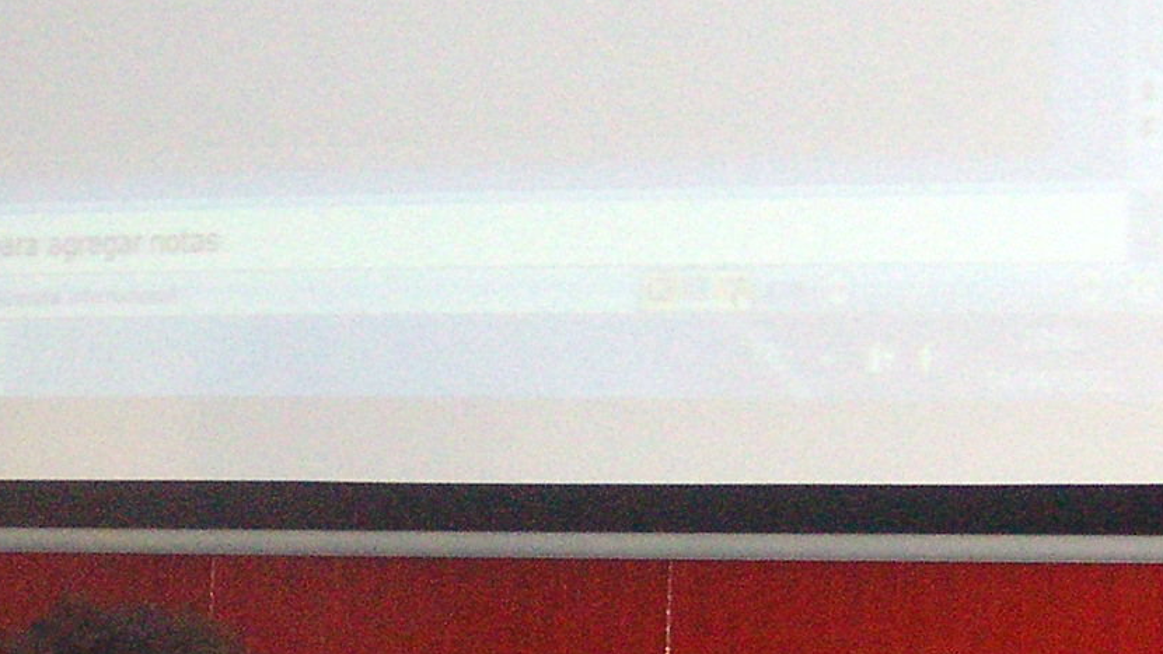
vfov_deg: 7.7
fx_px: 4873
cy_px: 423
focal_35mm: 158
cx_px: 163
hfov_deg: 13.5
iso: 160
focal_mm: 7.8
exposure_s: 1/45
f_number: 3.3
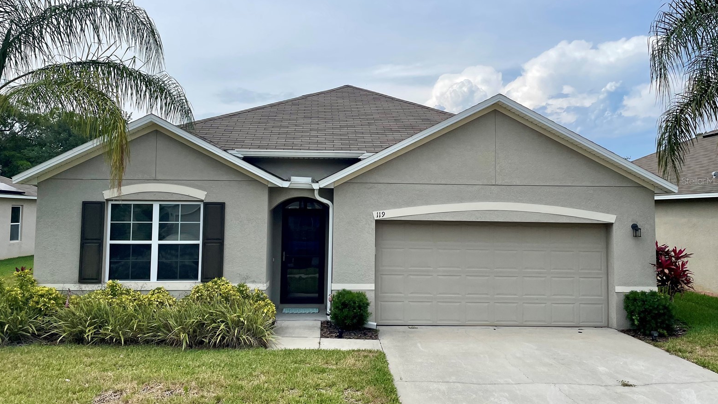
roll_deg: -0.5
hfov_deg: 66.1
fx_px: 552
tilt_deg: +4.0
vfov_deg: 40.1
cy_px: 181
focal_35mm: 29
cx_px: 357
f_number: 1.6
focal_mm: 4.2
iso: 32
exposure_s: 1/6494
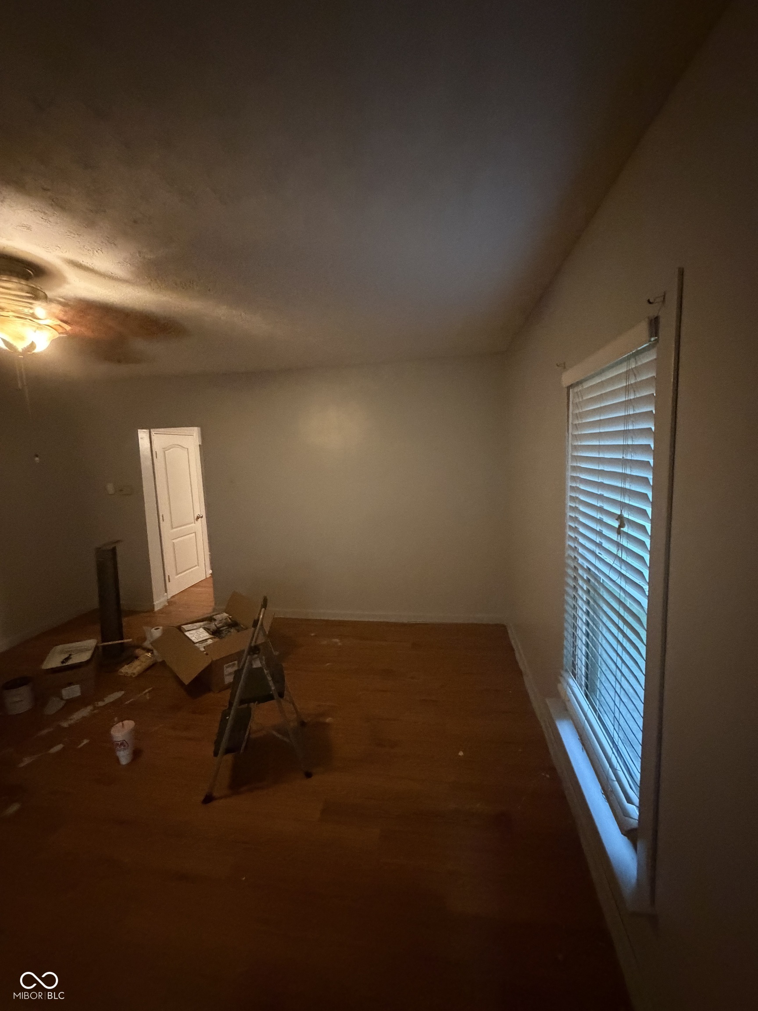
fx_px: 409
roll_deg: +2.2
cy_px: 506
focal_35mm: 14
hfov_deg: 85.7
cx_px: 379
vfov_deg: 102.1
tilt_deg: -7.5
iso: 1250
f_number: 2.2
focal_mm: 2.22
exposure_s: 1/30
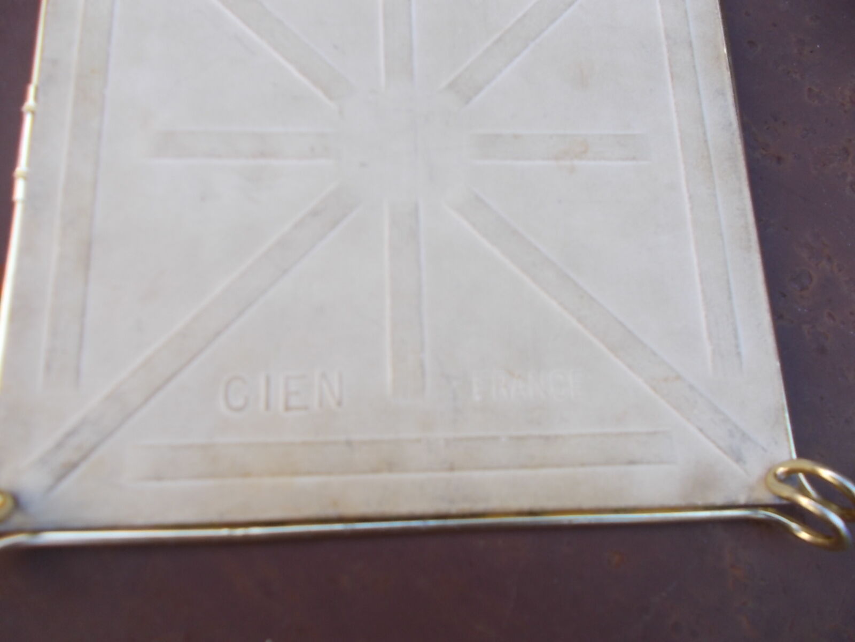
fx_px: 642
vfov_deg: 53.1
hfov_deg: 67.3
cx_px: 428
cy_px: 321
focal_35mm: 26
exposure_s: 1/100
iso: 80
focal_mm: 4.6
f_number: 3.2
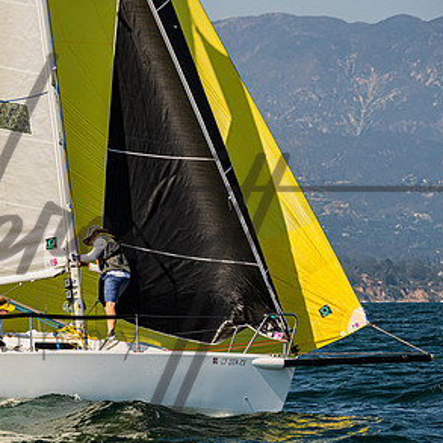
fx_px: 4155
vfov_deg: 6.1
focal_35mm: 287
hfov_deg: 6.1
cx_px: 73
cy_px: 225
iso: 500
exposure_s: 1/2500
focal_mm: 165
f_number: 8
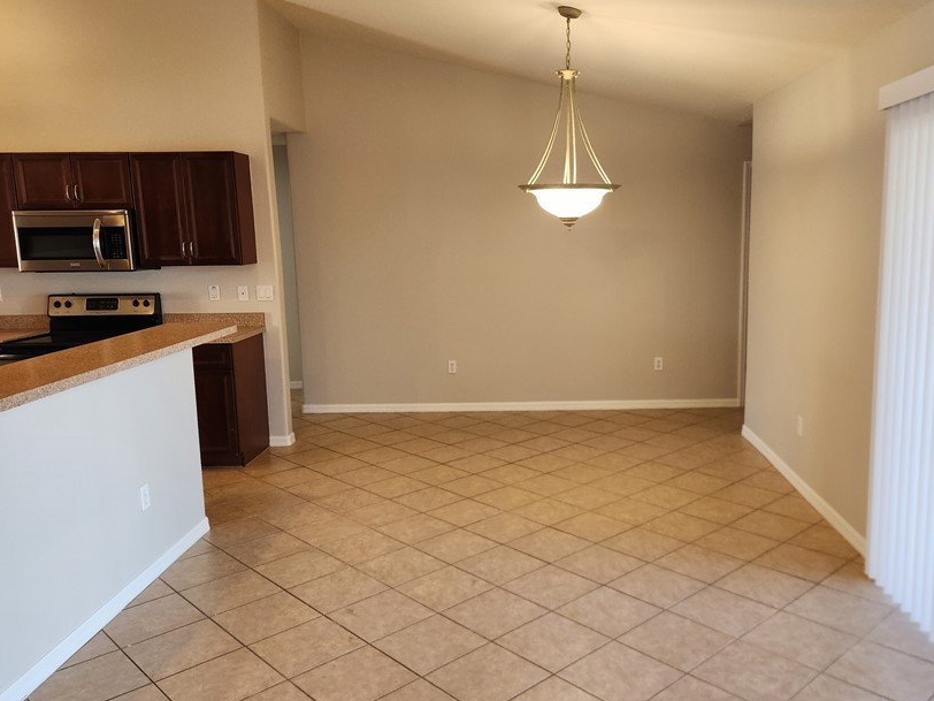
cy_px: 349
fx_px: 782
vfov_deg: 48.2
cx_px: 541
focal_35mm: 29
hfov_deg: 61.3
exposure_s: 1/120
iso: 200
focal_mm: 5.4
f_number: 1.8
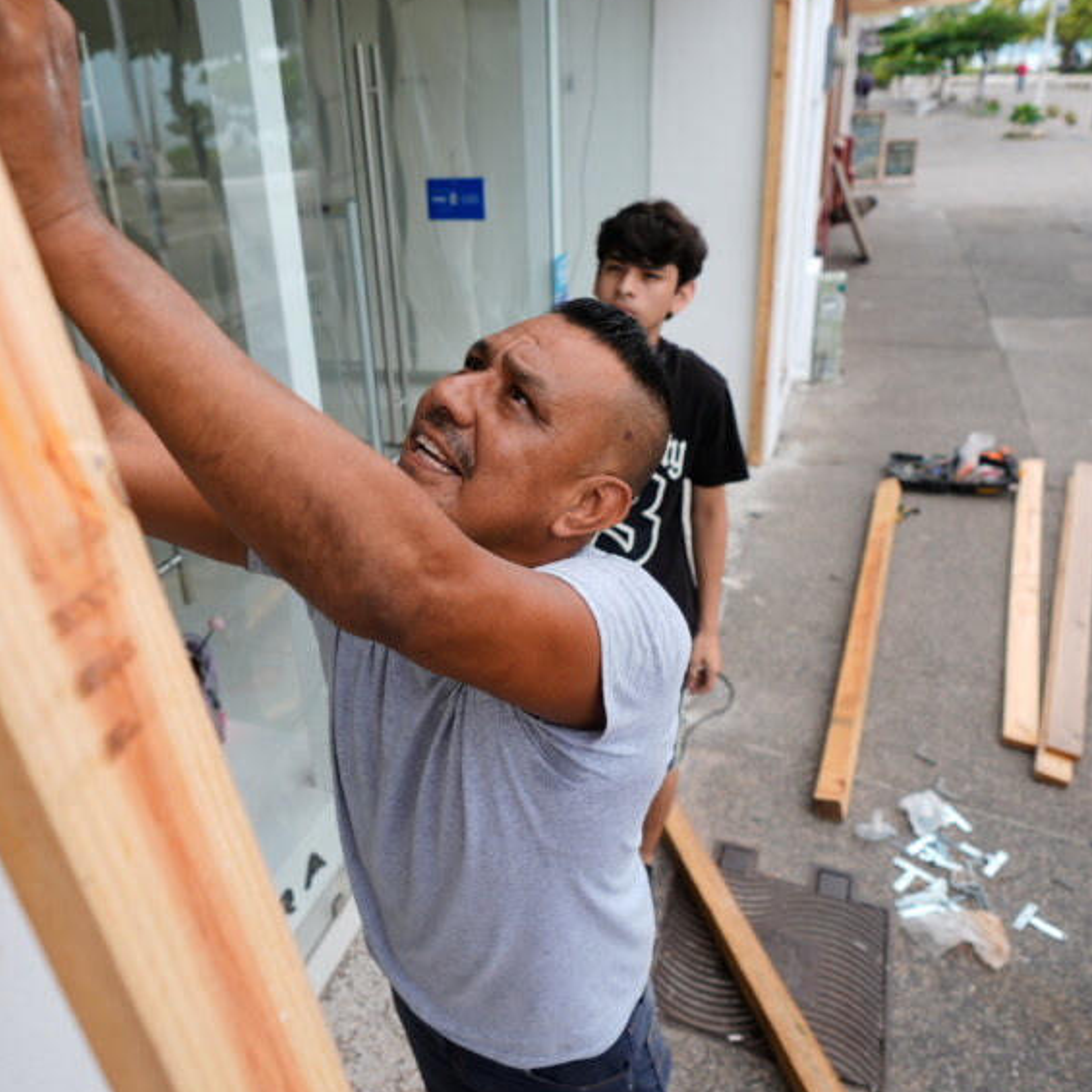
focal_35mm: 26
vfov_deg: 60.9
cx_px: 439
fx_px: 928
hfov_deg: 60.4
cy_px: 512
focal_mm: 16
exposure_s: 1/1250
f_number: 2.8
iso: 200
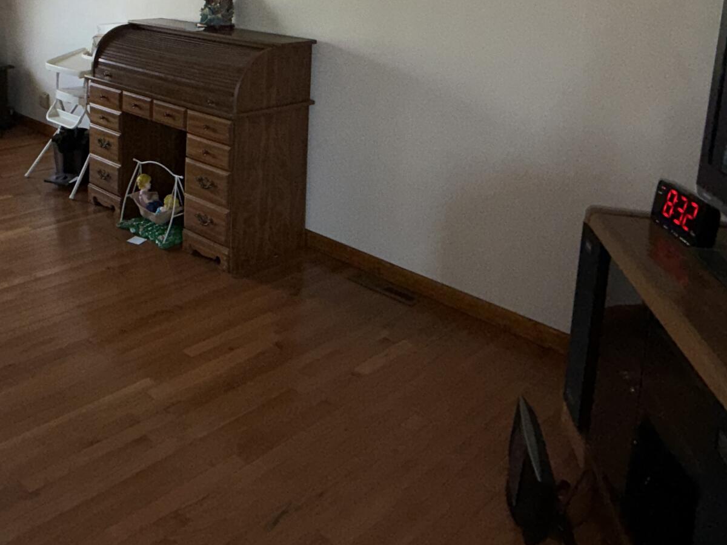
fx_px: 735
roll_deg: -1.9
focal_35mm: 35
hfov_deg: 50.7
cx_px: 191
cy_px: 60
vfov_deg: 38.1
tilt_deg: -8.6
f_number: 2.2
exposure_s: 1/61
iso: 64
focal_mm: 2.22
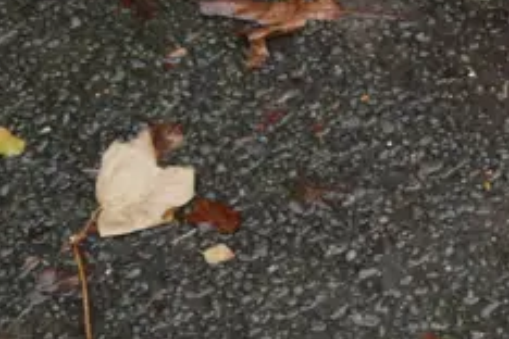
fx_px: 2191
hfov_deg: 11.7
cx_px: 1070
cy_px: -205
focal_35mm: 155
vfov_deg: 8.6
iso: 250
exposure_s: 1/60
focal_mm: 17
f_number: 4
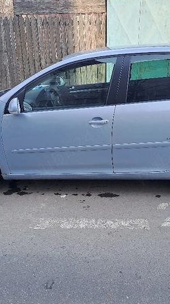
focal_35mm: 37
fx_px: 297
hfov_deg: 31.9
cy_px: 152
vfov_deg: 54.0
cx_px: 101
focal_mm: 4.65
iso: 32
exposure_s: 1/588
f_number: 1.8
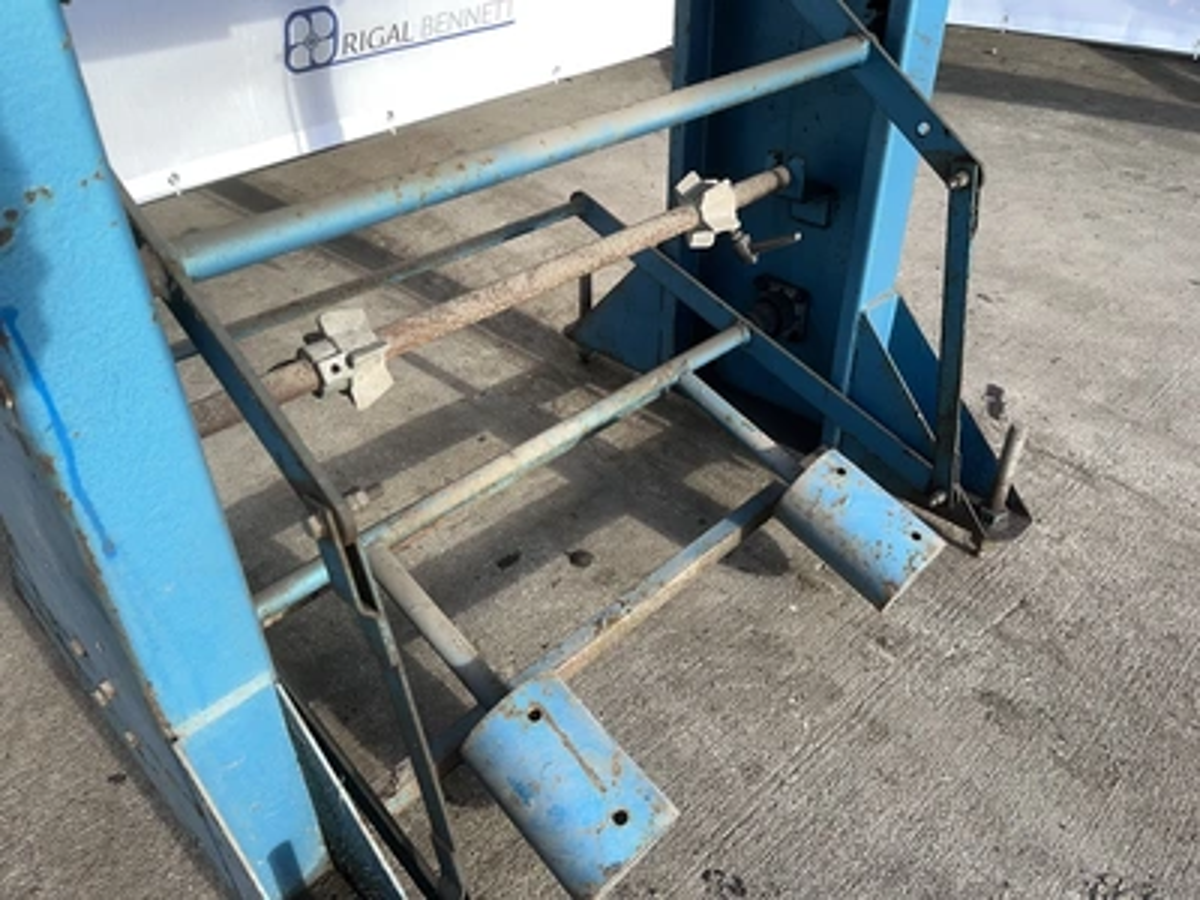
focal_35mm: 26
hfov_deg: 67.3
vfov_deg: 53.1
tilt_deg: -34.7
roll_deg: +4.7
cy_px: 450
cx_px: 600
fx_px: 901
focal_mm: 5.1
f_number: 1.6
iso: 32
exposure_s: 1/566
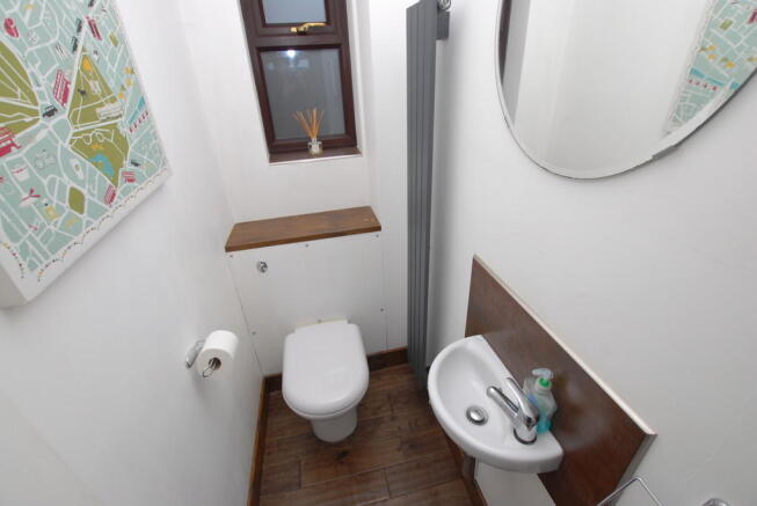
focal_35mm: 15
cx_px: 378
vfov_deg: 77.5
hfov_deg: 100.3
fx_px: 316
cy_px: 253
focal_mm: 10
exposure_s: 1/60
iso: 250
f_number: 5
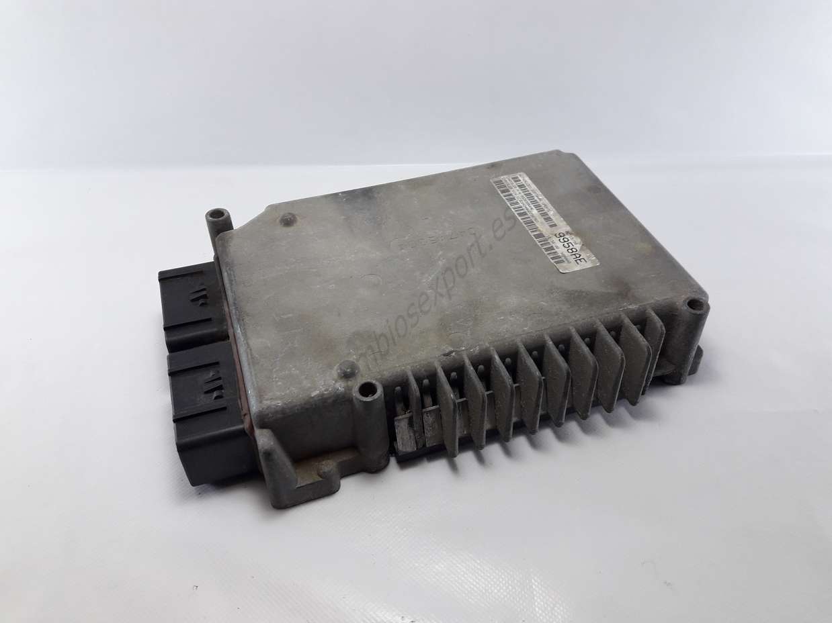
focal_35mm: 28
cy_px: 312
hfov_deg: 63.5
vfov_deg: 49.7
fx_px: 673
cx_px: 416
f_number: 1.9
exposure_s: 1/50
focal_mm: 3.7
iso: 40
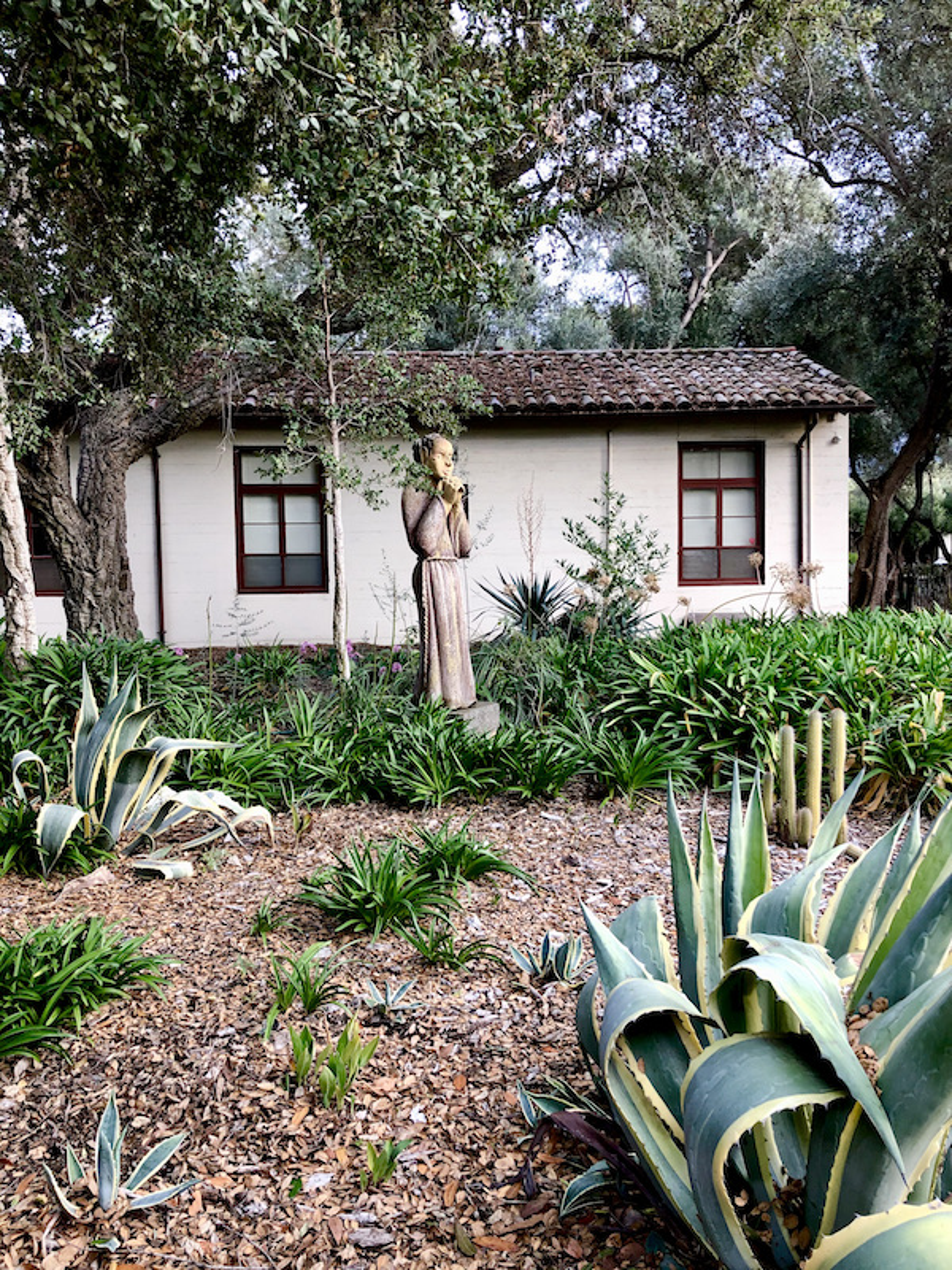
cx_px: 476
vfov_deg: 63.4
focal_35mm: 28
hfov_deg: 49.7
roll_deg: +0.1
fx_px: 1027
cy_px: 635
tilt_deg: -2.7
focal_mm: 4
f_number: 1.8
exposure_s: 1/120
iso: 50
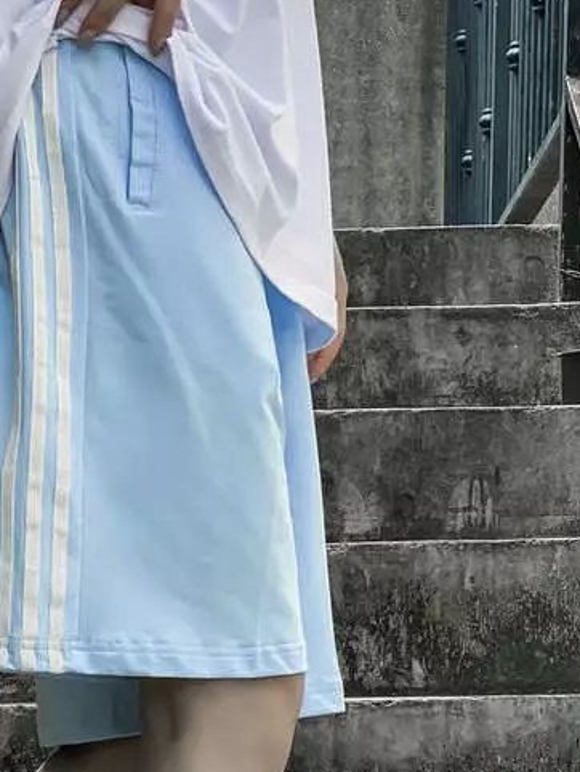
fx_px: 2567
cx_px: 128
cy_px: 637
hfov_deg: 12.8
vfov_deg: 17.0
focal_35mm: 115
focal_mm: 6
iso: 50
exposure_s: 1/120
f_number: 2.4
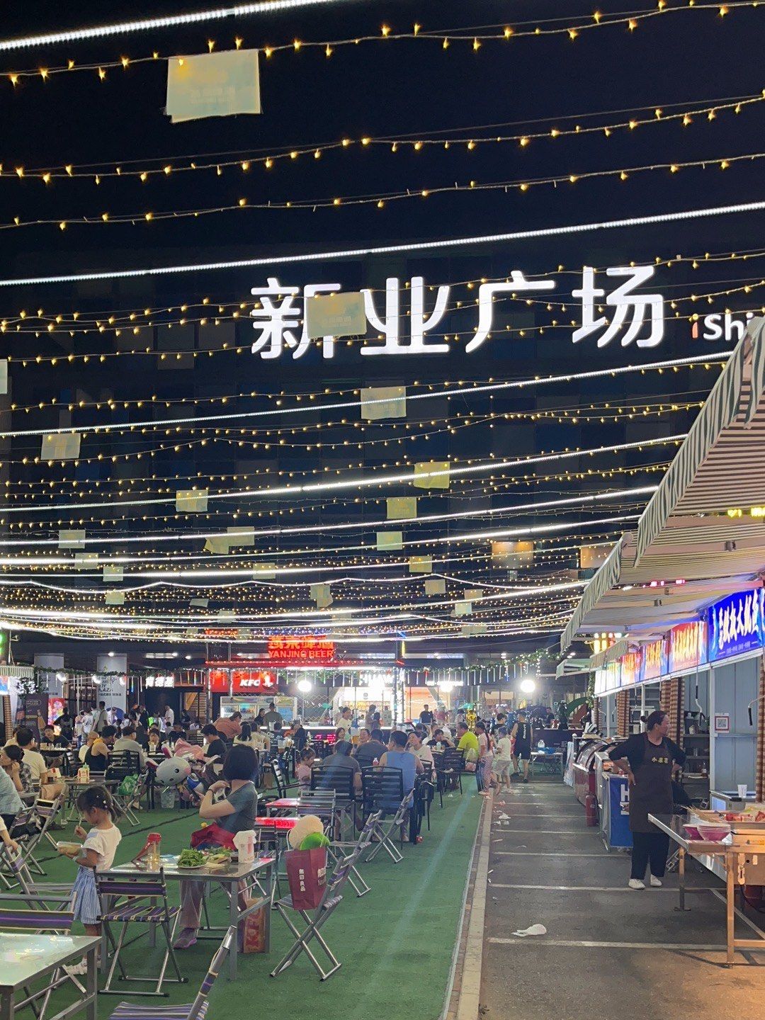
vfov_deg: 32.7
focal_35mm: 59
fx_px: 1739
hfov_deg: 24.8
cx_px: 382
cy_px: 510
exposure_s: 1/50
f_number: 1.6
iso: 160
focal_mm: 5.1
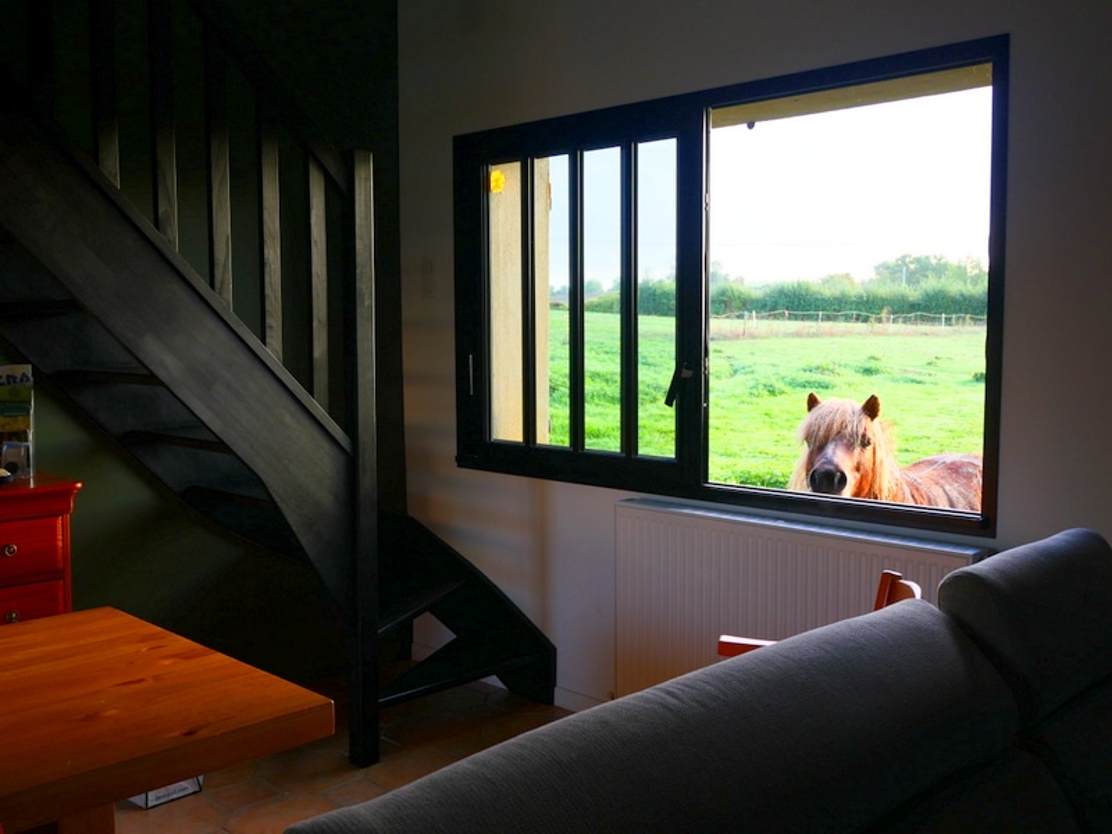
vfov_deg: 41.8
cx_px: 556
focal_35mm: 34
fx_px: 1092
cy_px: 417
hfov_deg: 54.0
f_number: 4
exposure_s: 1/60
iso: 200
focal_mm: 17
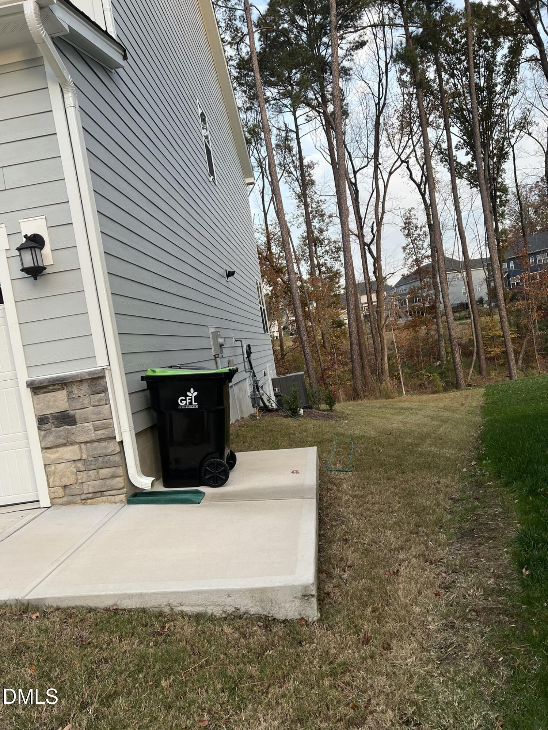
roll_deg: +8.7
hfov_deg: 53.1
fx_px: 549
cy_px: 365
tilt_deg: -1.3
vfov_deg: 67.3
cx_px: 274
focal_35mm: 26
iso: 64
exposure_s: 1/121
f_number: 1.5
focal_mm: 5.7
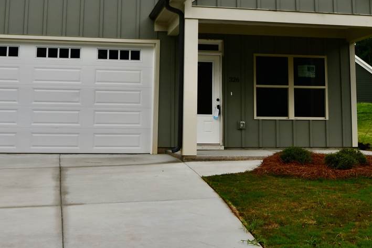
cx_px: 201
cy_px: 38
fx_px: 578
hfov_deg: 35.6
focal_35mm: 56
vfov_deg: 23.7
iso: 110
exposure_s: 1/250
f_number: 8
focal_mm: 21
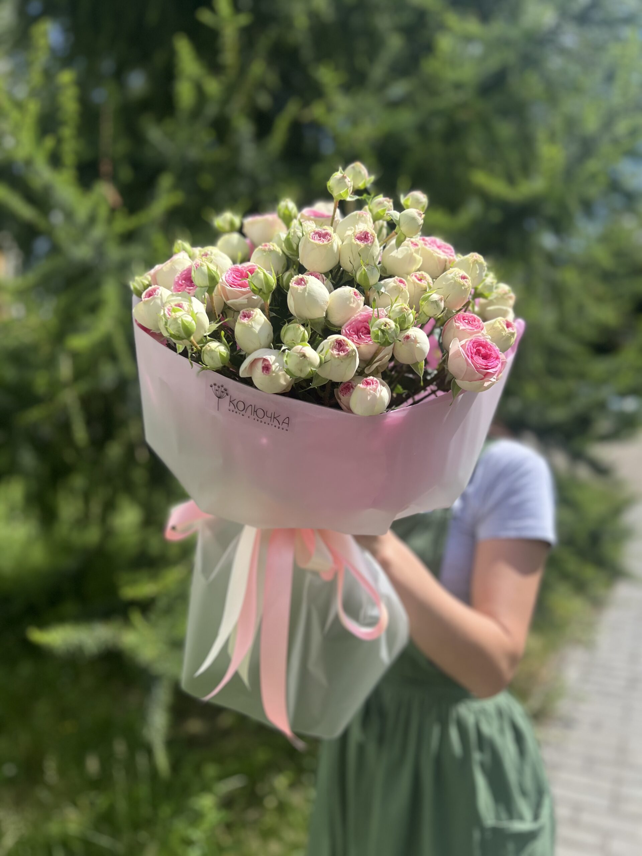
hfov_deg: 53.1
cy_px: 428
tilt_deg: -2.7
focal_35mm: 26
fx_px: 643
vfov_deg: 67.3
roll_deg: +2.1
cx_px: 321
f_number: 1.5
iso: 50
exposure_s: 1/6211
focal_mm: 5.7
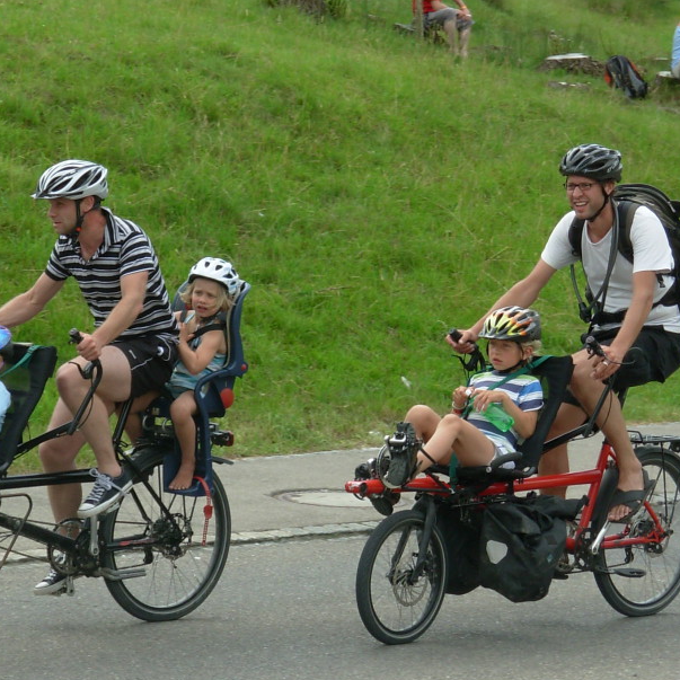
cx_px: 223
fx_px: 4067
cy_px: 378
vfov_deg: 9.6
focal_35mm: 183
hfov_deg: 9.5
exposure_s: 1/406
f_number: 4.3
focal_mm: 20.2
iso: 50
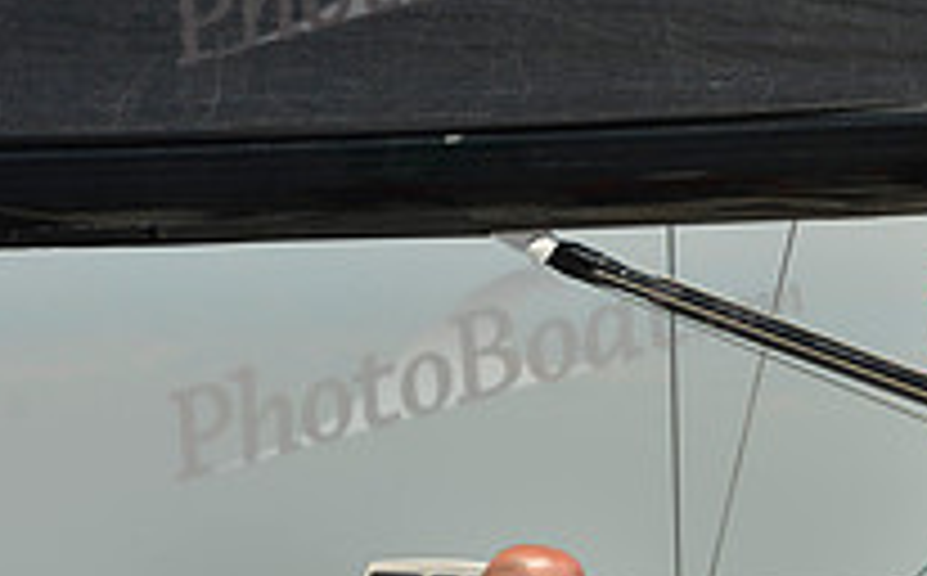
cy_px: 533
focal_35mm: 374
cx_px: 1040
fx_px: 9433
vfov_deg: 3.5
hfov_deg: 5.6
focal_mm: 130
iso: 280
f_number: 9
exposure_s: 1/1600
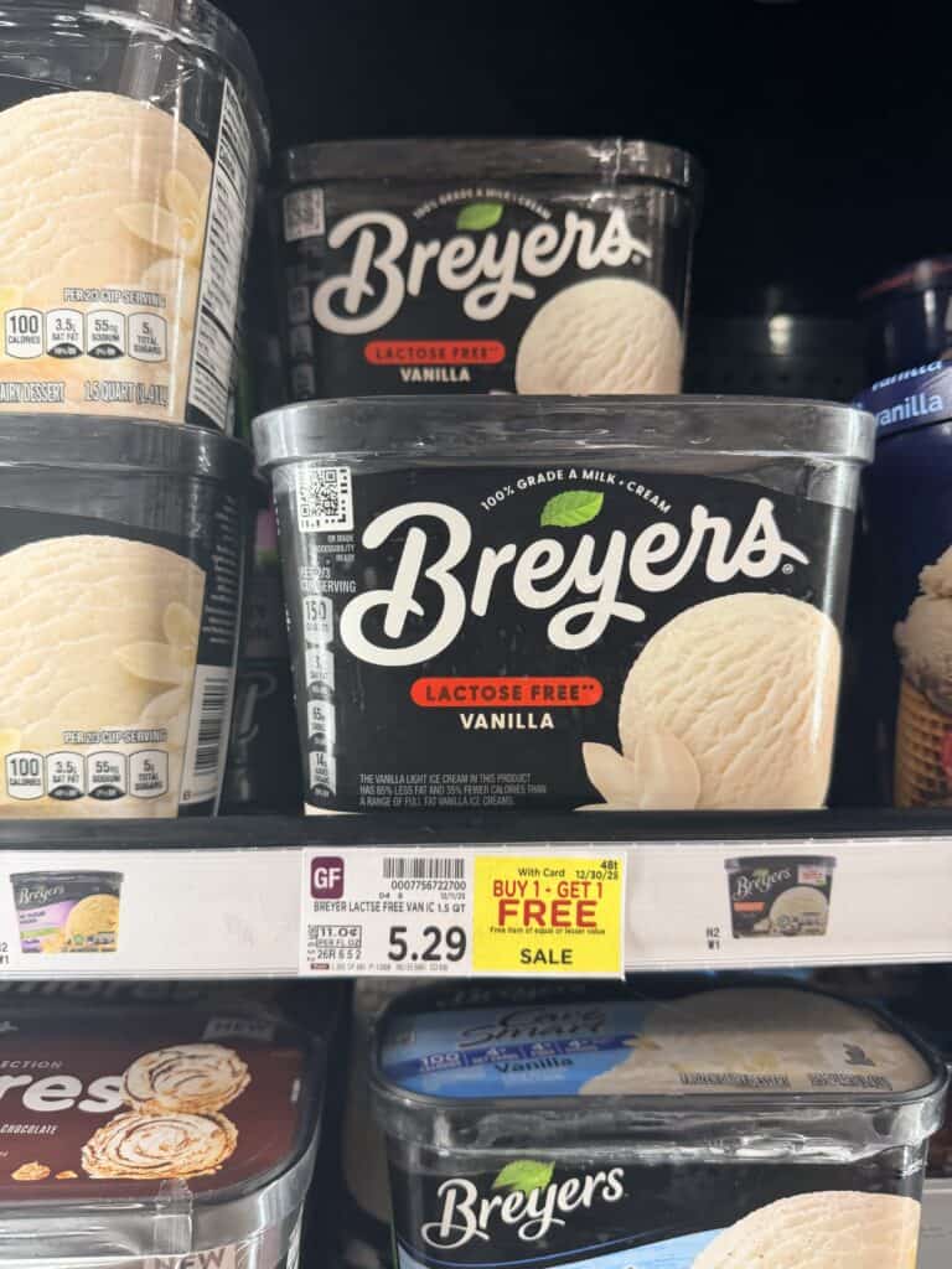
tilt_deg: +2.2
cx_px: 476
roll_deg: +0.6
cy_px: 634
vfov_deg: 71.6
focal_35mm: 24
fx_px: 880
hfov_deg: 56.8
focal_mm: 6.76
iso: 125
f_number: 1.78
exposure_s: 1/120
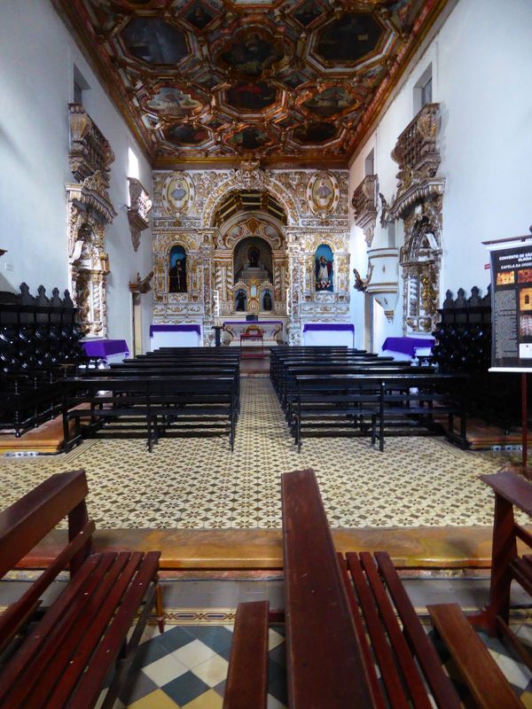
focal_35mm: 24
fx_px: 492
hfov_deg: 56.8
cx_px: 266
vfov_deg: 71.6
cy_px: 354
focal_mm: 4.3
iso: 500
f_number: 3.3
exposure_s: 1/4
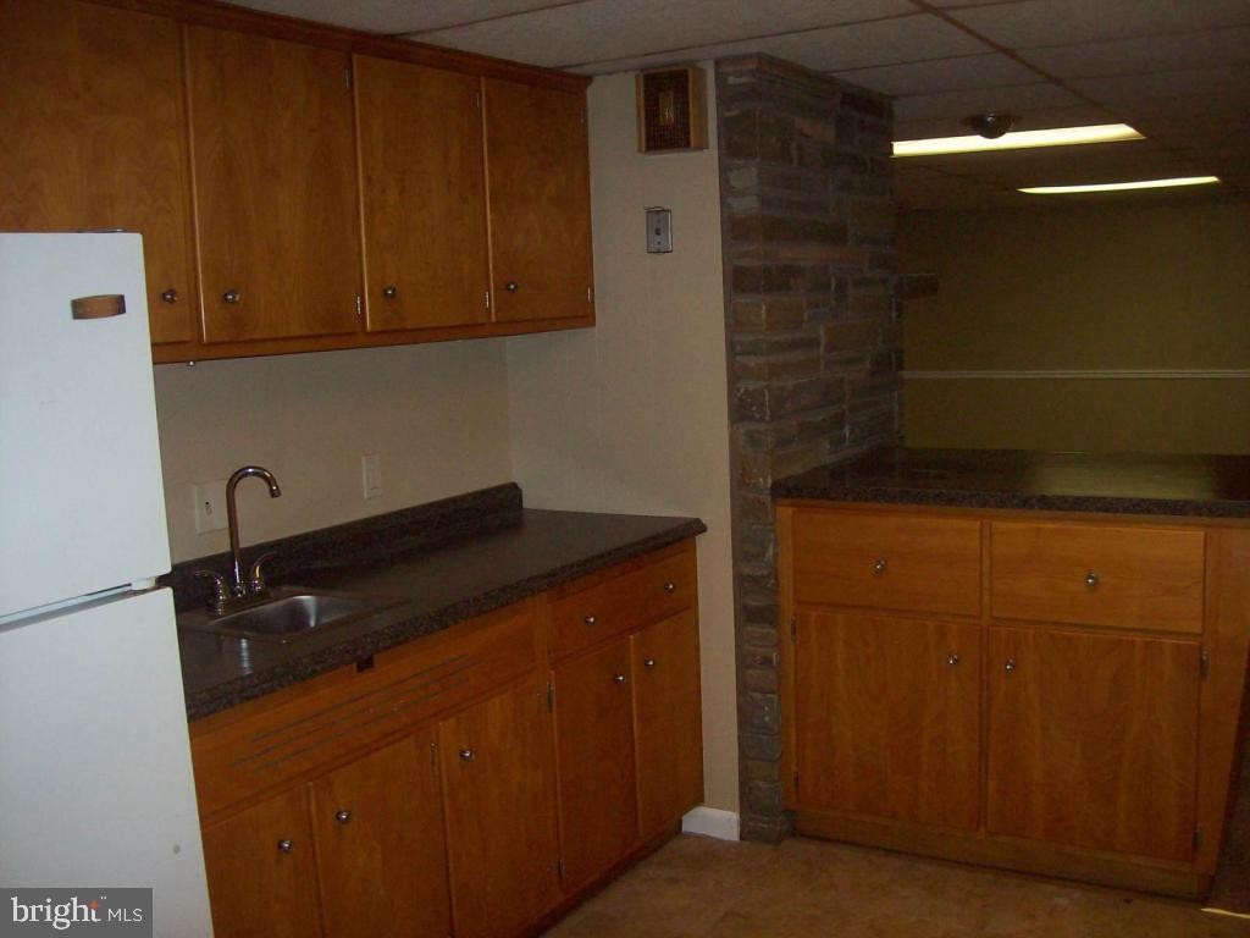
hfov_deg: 51.4
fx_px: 1300
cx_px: 625
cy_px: 469
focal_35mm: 36
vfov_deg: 39.7
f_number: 2.7
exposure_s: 1/64
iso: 140
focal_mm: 6
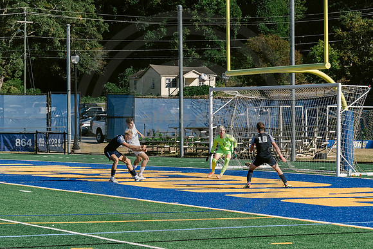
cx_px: 176
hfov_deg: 13.0
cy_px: 171
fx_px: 1636
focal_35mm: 158
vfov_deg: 8.7
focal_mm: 70
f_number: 5.6
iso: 640
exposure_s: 1/3200
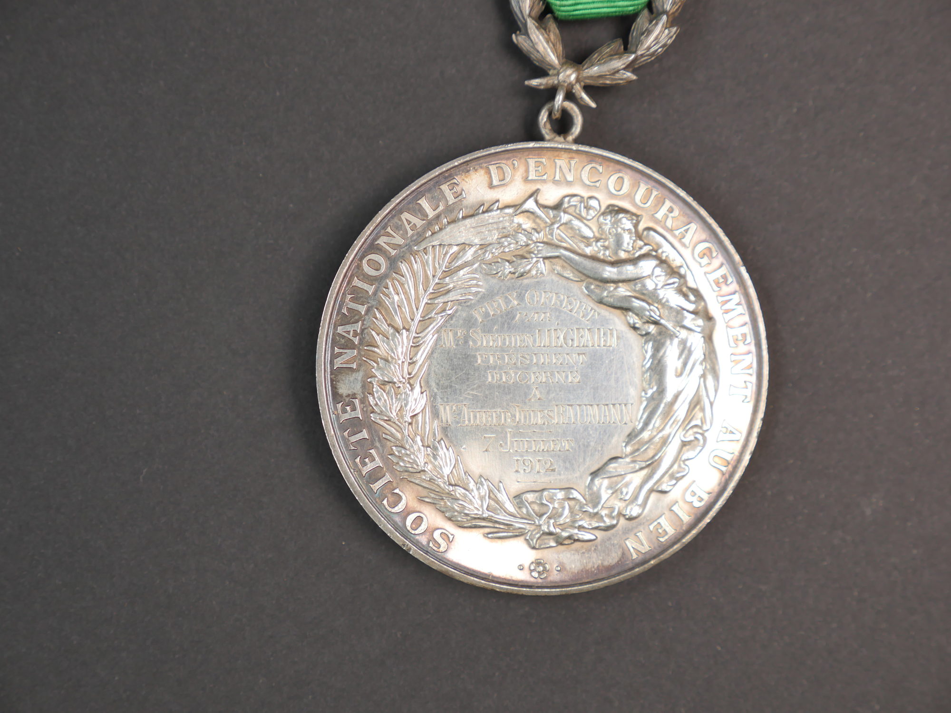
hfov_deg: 27.8
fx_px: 1923
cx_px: 476
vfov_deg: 21.0
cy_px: 356
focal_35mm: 70
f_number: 3.2
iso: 200
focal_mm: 35
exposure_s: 1/100
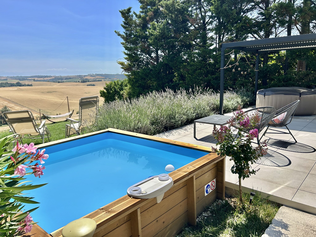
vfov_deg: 53.1
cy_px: 118
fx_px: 237
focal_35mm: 26
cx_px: 158
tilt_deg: -11.2
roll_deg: +1.2
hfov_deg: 67.3
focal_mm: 5.7
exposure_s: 1/6579
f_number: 1.5
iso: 50
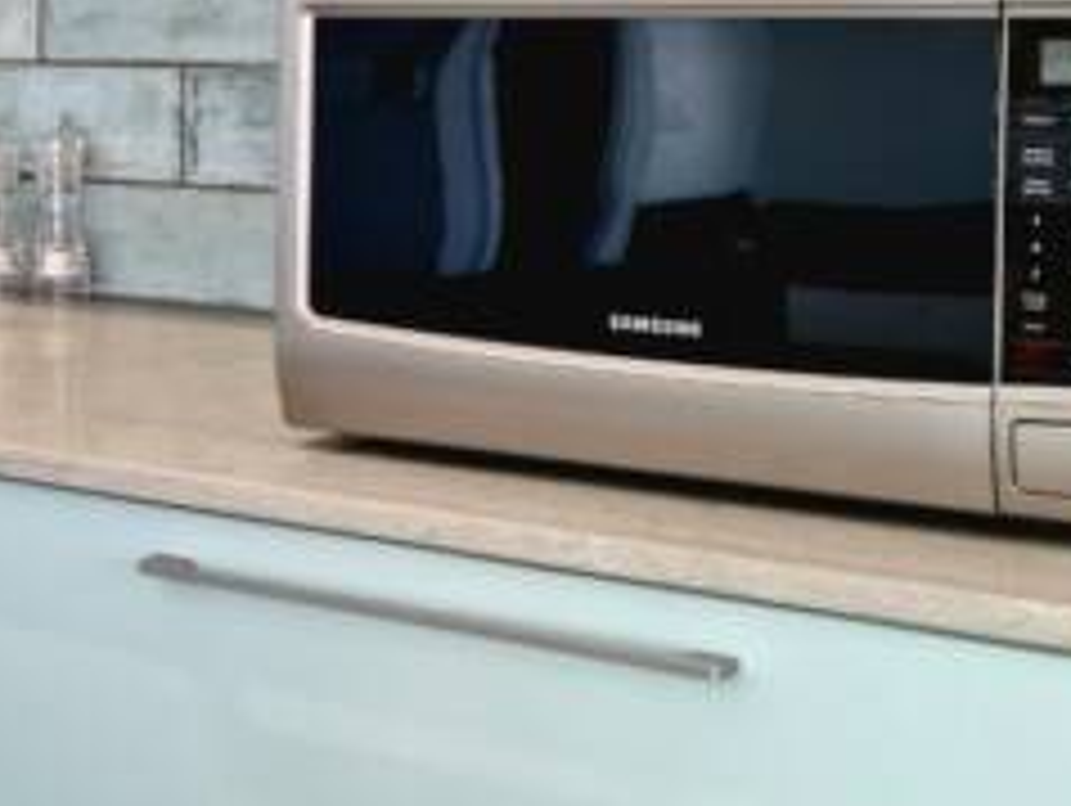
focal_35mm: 87
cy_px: 126
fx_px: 2694
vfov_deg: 16.8
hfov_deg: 20.0
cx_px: -450
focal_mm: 5.9
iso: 32
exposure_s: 1/50
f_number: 2
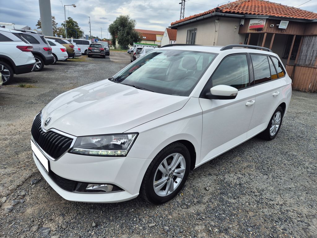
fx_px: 211
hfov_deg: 73.9
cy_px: 119
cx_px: 158
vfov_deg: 58.9
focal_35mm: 23
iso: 25
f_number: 1.8
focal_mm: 5.4
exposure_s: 1/888
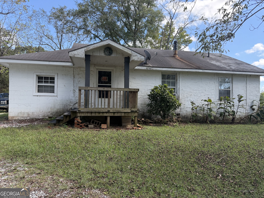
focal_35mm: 24
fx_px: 183
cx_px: 132
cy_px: 99
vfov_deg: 56.8
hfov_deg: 71.6
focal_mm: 6.76
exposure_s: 1/1122
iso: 100
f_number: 1.78
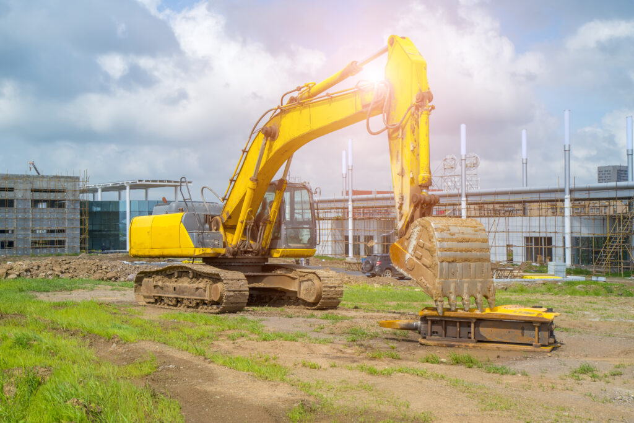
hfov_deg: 39.6
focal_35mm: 50
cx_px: 317
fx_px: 881
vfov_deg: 27.0
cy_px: 212
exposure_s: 1/200
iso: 100
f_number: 11
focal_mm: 50
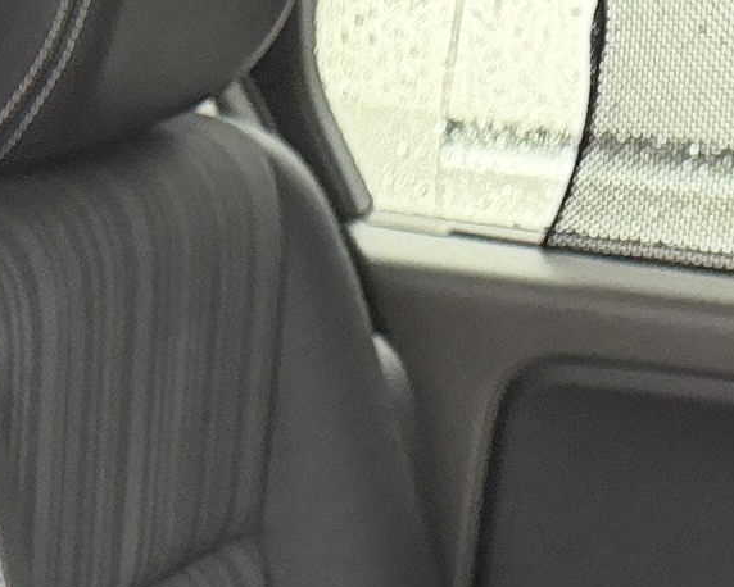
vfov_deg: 8.4
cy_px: 1497
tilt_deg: -28.8
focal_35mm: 165
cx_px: -386
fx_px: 3586
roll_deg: +1.7
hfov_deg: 11.2
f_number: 1.78
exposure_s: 1/87
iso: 200
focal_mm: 6.76
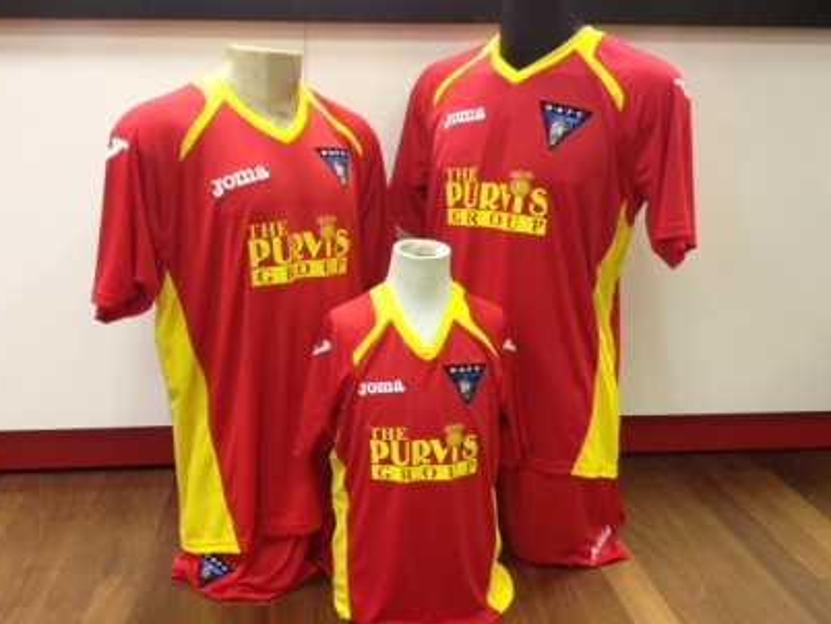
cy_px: 310
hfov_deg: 47.8
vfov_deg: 36.9
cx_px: 370
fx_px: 937
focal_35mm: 39
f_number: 2.4
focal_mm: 4.28
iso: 160
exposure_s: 1/20
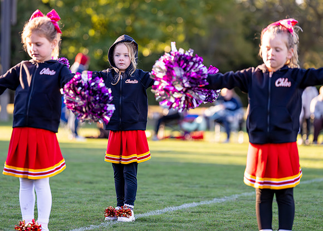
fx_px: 1567
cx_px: 155
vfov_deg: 8.4
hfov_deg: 11.8
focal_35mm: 171
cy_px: 102
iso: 1600
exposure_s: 1/3200
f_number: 2.8
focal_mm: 142
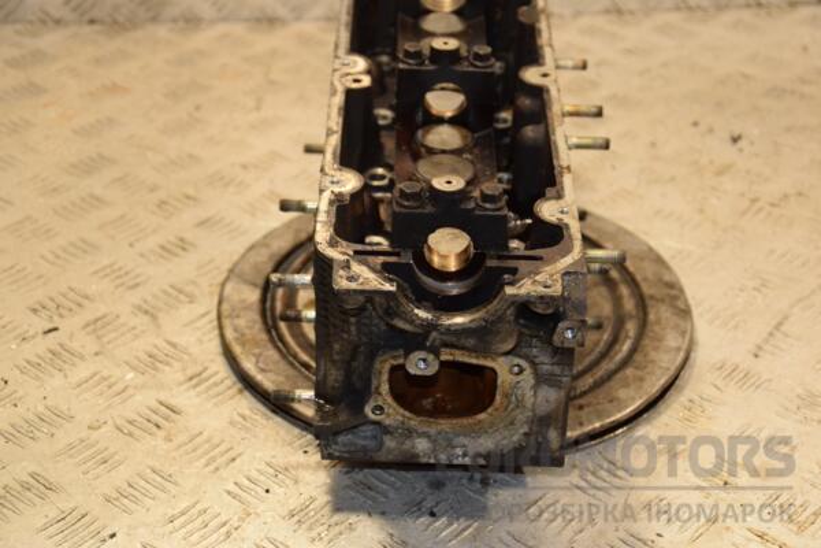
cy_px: 274
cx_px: 410
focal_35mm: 72
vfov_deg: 18.9
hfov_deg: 28.1
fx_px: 1642
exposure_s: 1/125
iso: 800
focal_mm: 48
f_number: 4.8
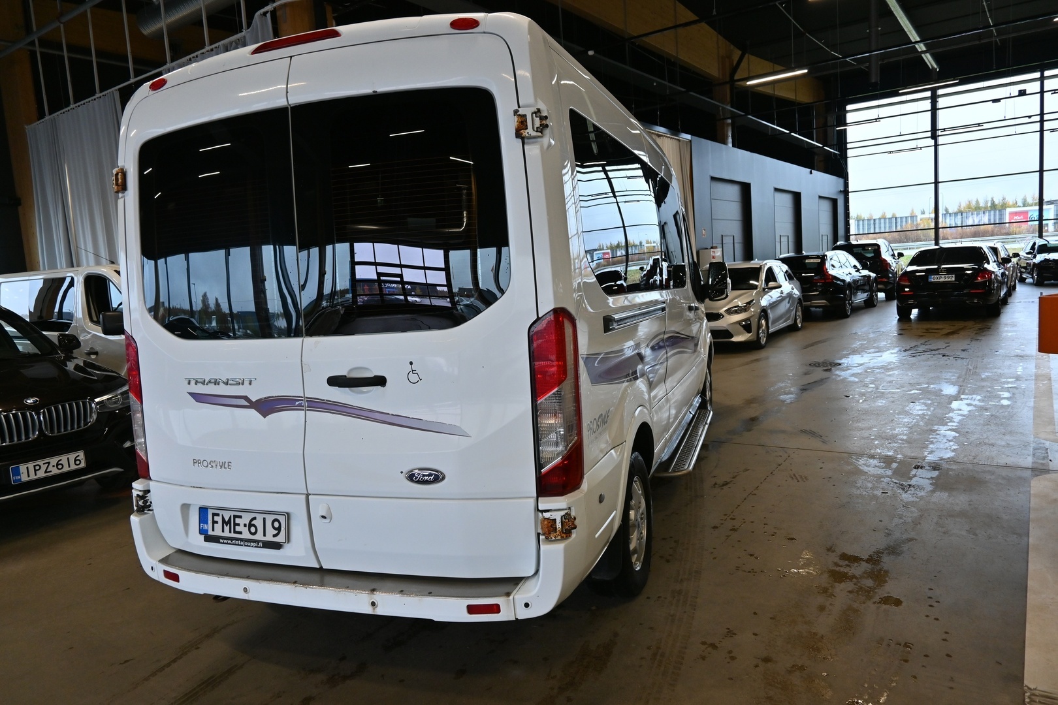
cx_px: 529
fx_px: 705
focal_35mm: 24
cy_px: 352
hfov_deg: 73.7
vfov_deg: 53.1
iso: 500
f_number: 5
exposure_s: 1/100
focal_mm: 16
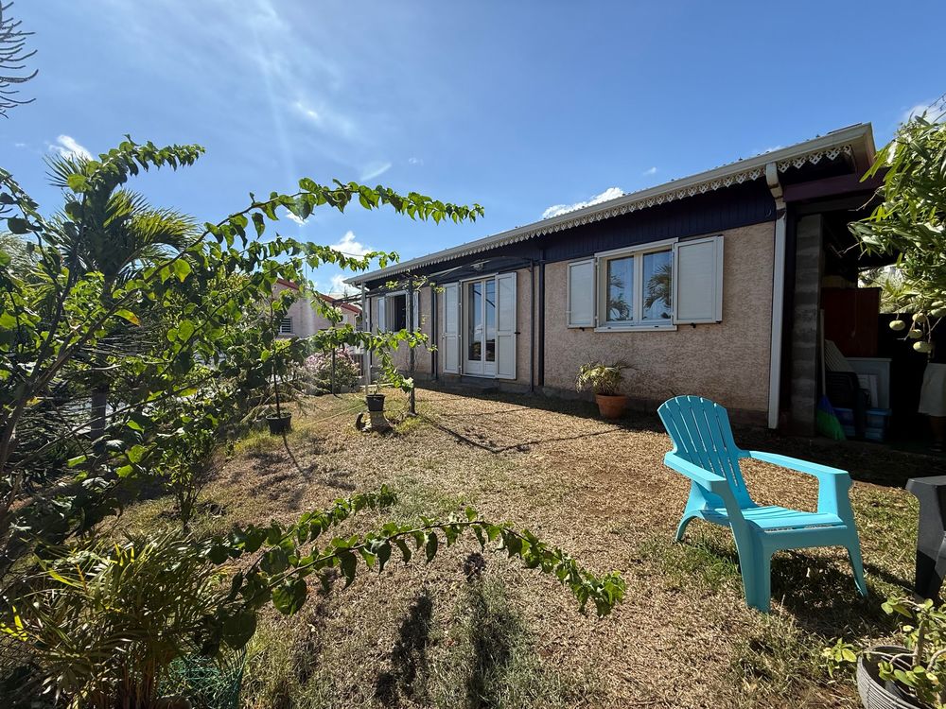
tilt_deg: -1.6
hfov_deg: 102.1
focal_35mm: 14
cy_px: 354
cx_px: 473
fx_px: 383
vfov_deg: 85.7
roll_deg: -0.3
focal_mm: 2.22
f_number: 2.2
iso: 64
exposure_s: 1/1901
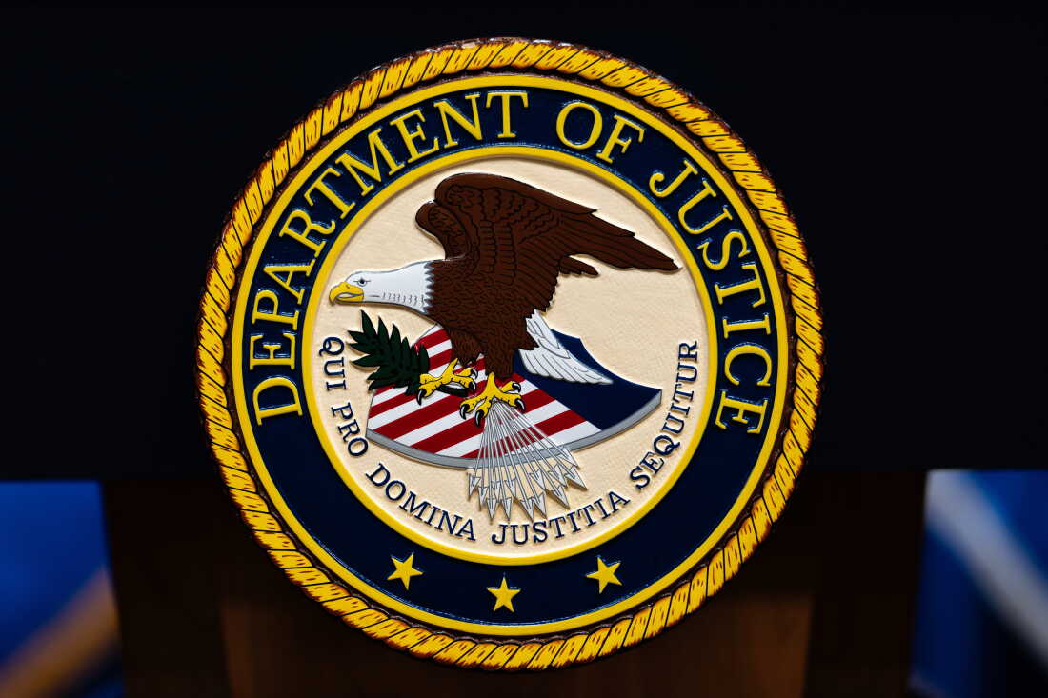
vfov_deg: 14.2
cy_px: 349
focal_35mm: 96
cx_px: 524
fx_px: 2794
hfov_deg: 21.2
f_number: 2
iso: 640
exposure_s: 1/500
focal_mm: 96
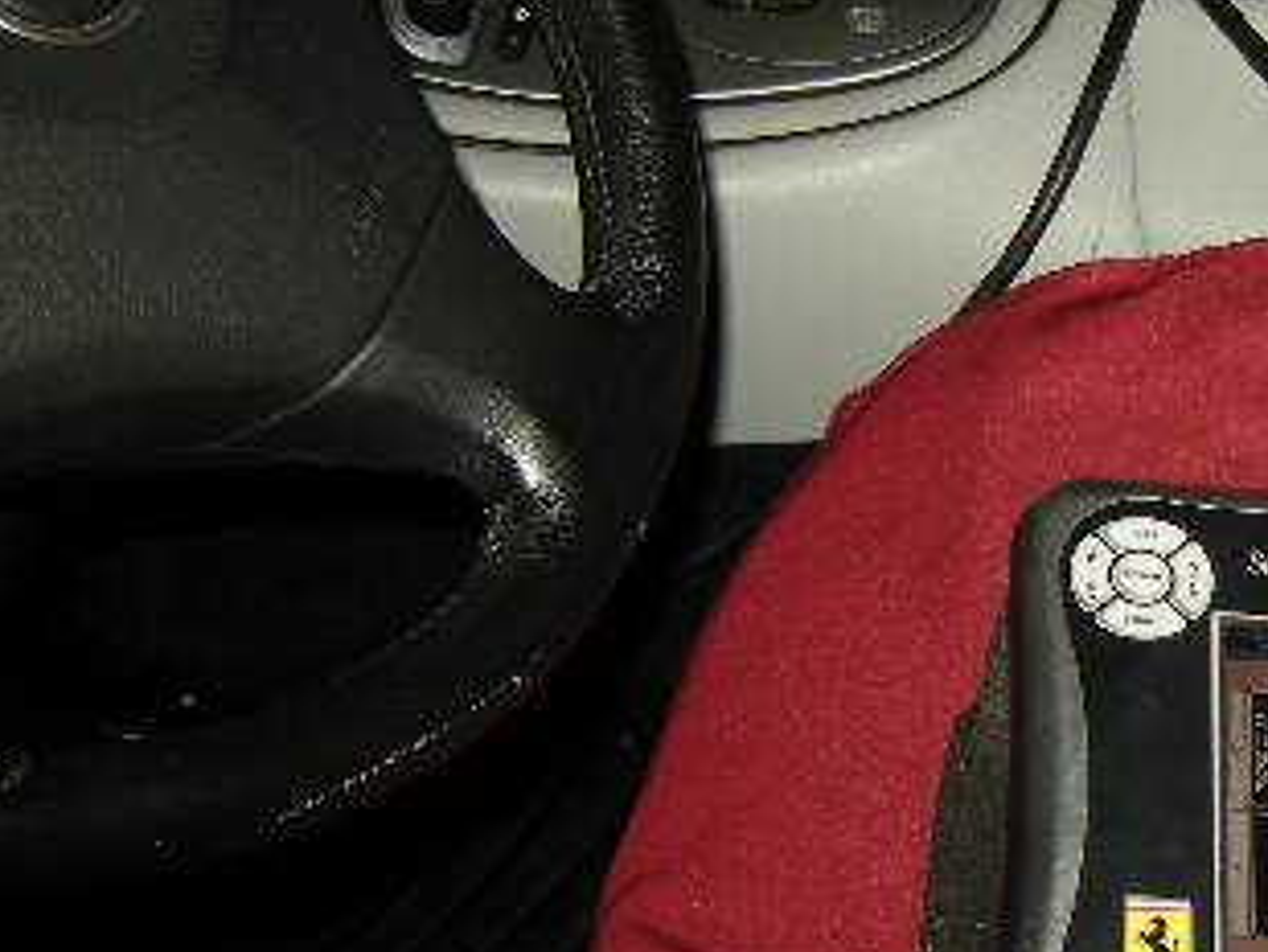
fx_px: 2125
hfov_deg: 31.6
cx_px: 1141
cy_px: 480
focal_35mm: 58
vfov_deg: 25.2
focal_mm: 4.7
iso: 64
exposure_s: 1/60
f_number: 2.8
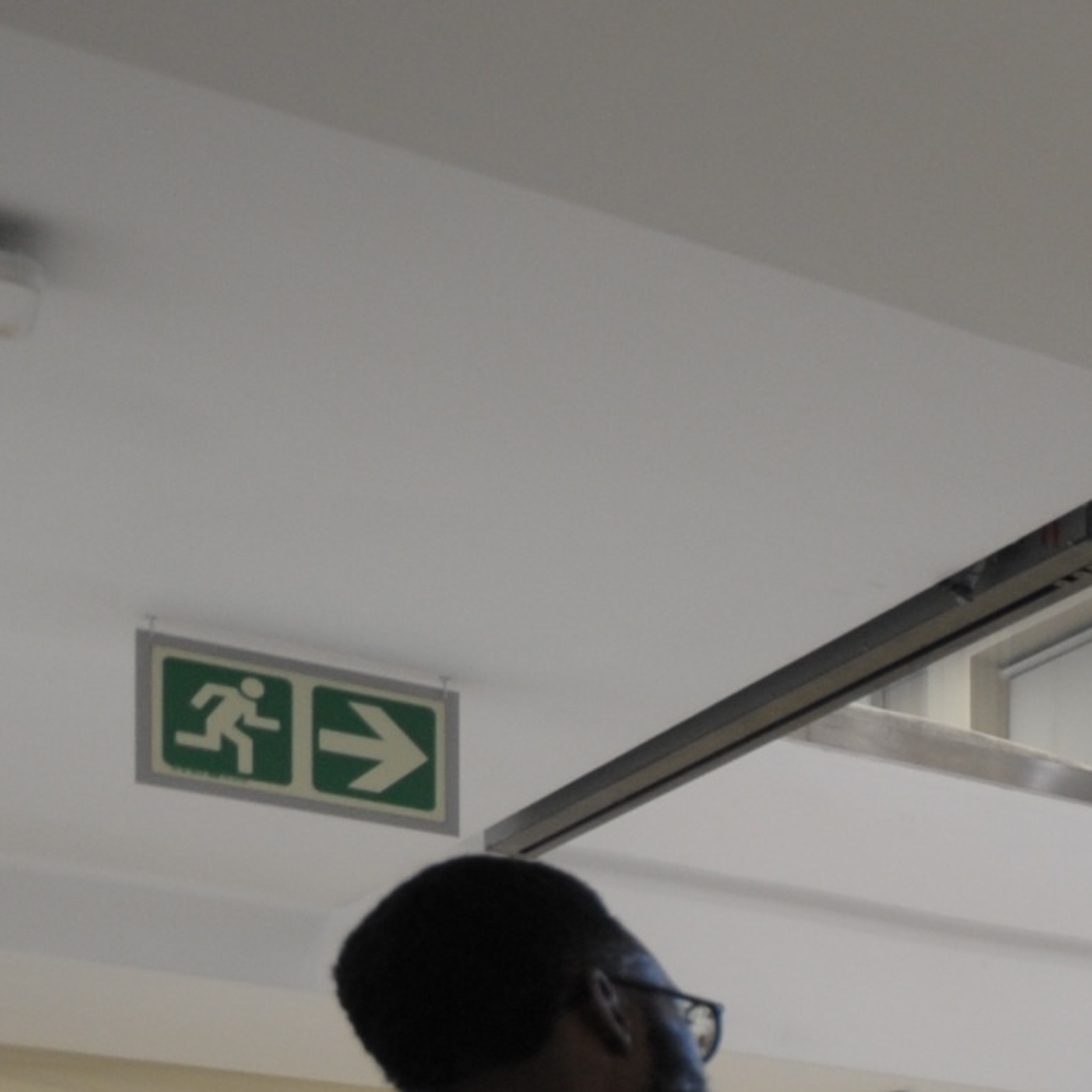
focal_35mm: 74
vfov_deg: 19.8
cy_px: 1698
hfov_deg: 16.5
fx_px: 2641
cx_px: 2287
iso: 800
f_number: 5
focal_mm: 16
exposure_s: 1/100
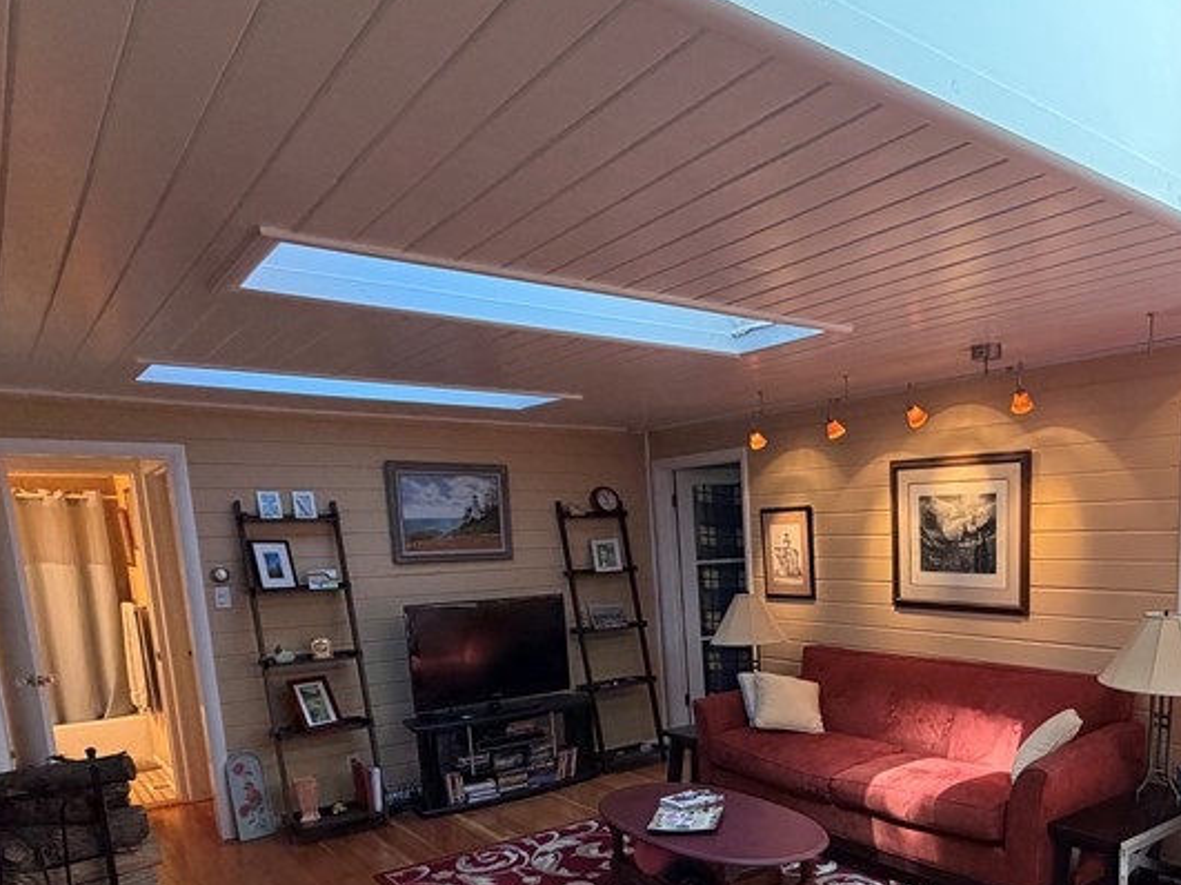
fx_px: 921
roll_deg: +1.8
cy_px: 685
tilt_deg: -10.2
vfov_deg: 48.9
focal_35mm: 27
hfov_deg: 63.5
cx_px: 796
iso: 320
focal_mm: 2.22
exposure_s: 1/110
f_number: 2.2
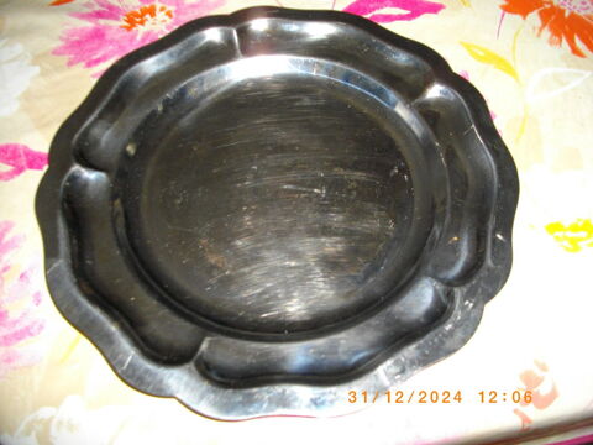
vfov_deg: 44.2
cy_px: 222
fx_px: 548
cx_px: 296
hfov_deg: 56.8
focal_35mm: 32
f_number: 2.9
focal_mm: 5.7
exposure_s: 1/50
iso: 200
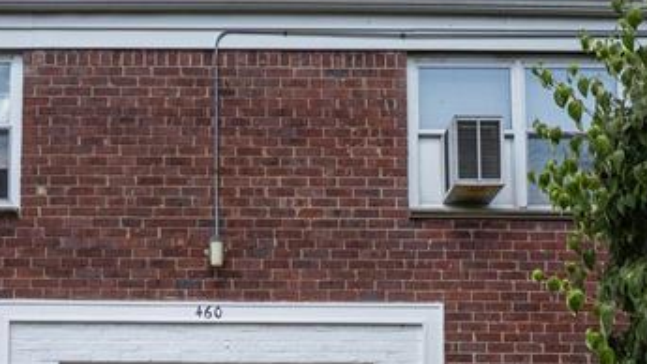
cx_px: 227
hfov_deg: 34.1
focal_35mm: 61
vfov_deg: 18.4
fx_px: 1047
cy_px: 469
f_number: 8
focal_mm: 13.1
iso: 800
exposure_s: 1/1500
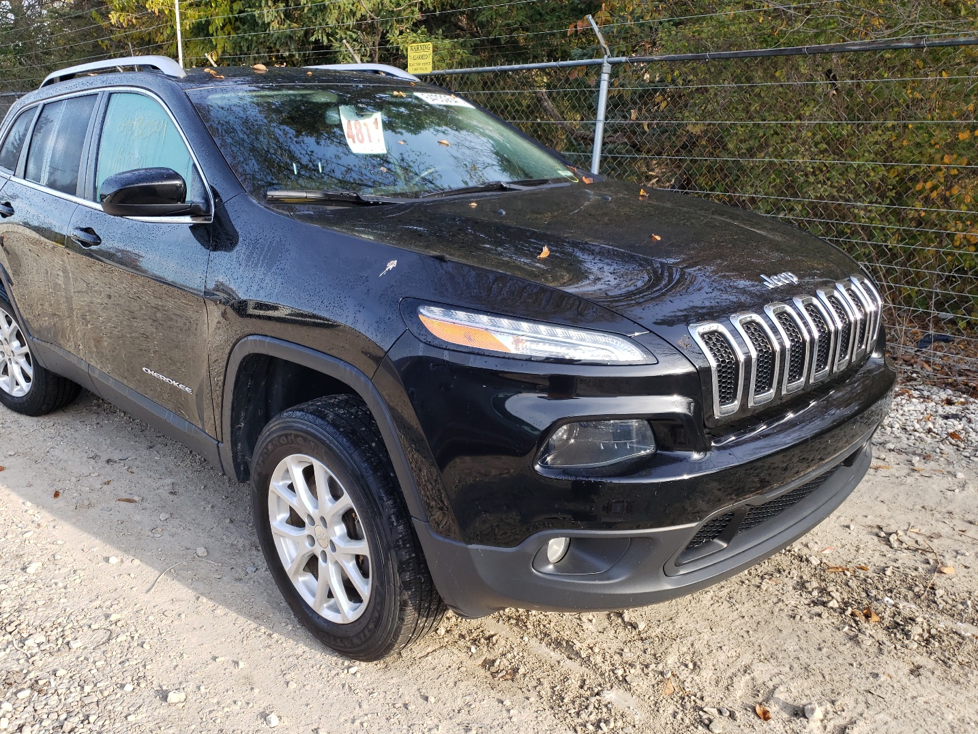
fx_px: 819
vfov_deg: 48.2
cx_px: 453
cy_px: 342
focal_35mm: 29
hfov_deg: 61.6
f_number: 1.5
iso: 50
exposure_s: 1/455
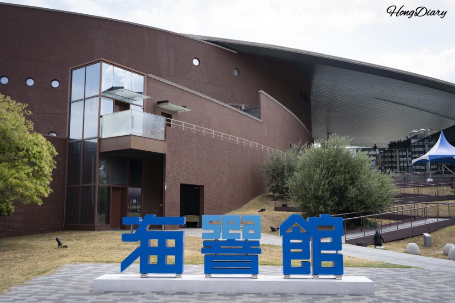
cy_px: 155
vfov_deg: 41.1
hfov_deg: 58.7
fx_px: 404
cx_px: 223
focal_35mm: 32
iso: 100
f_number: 8
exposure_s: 1/100
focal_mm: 31
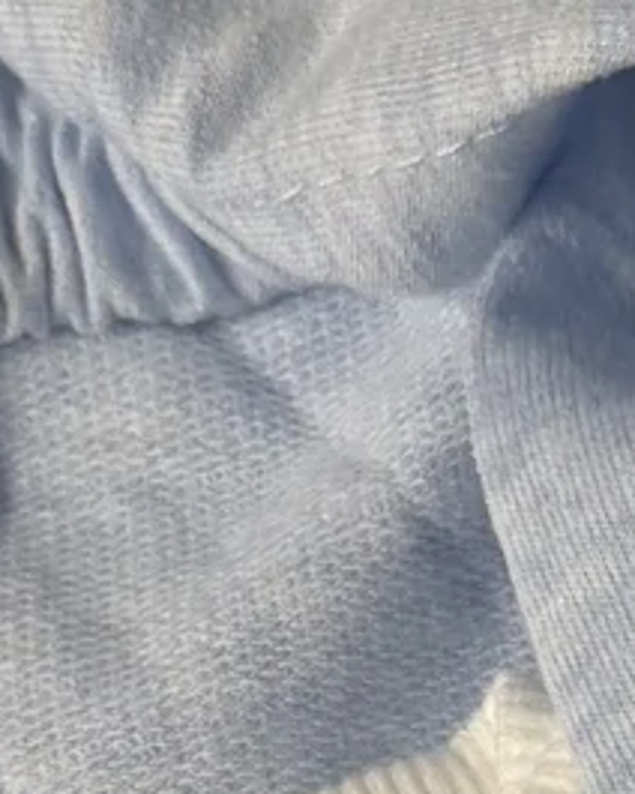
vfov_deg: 9.4
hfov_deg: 8.3
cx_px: 997
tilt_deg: -81.5
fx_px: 4252
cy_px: 2001
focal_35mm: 181
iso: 125
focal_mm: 6.76
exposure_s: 1/50
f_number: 1.78
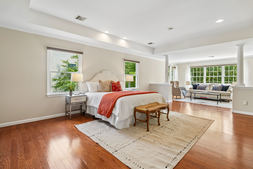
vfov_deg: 73.7
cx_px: 126
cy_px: 84
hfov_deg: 96.7
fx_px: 112
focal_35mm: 16
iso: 400
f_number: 8
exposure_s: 1/30
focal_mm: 16
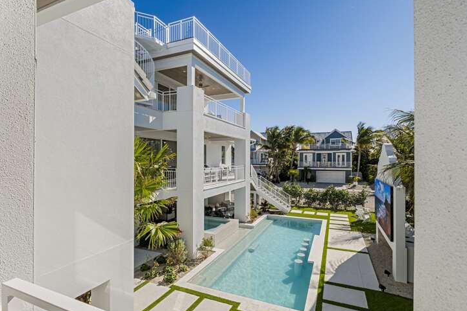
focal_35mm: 16
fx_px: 208
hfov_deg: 96.6
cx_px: 248
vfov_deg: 73.7
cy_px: 162
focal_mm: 10
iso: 640
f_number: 8
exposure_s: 1/3200
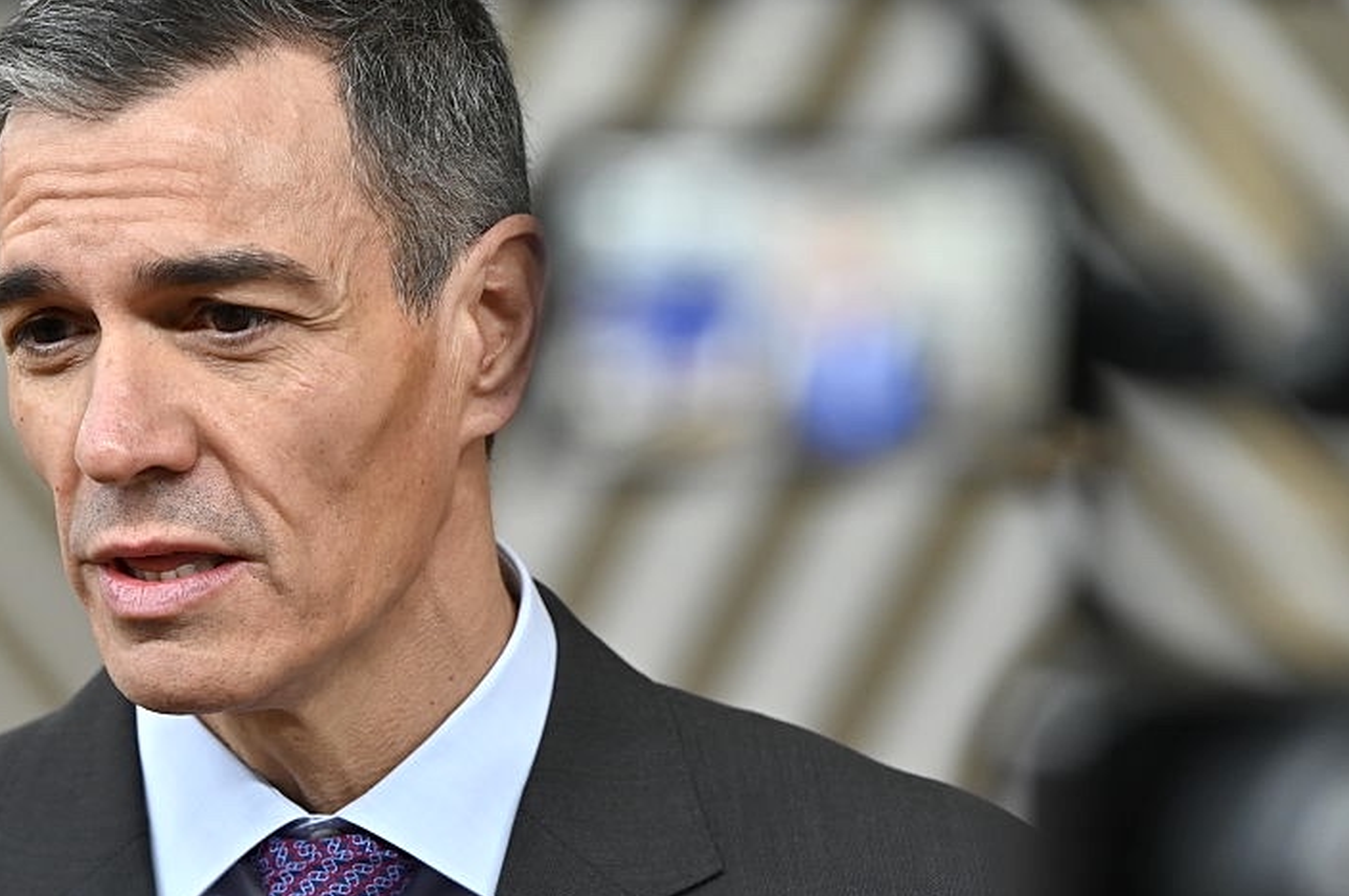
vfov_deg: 5.7
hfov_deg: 8.6
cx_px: 544
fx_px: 8985
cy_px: 621
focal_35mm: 240
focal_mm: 165
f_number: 4
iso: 1100
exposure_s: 1/200
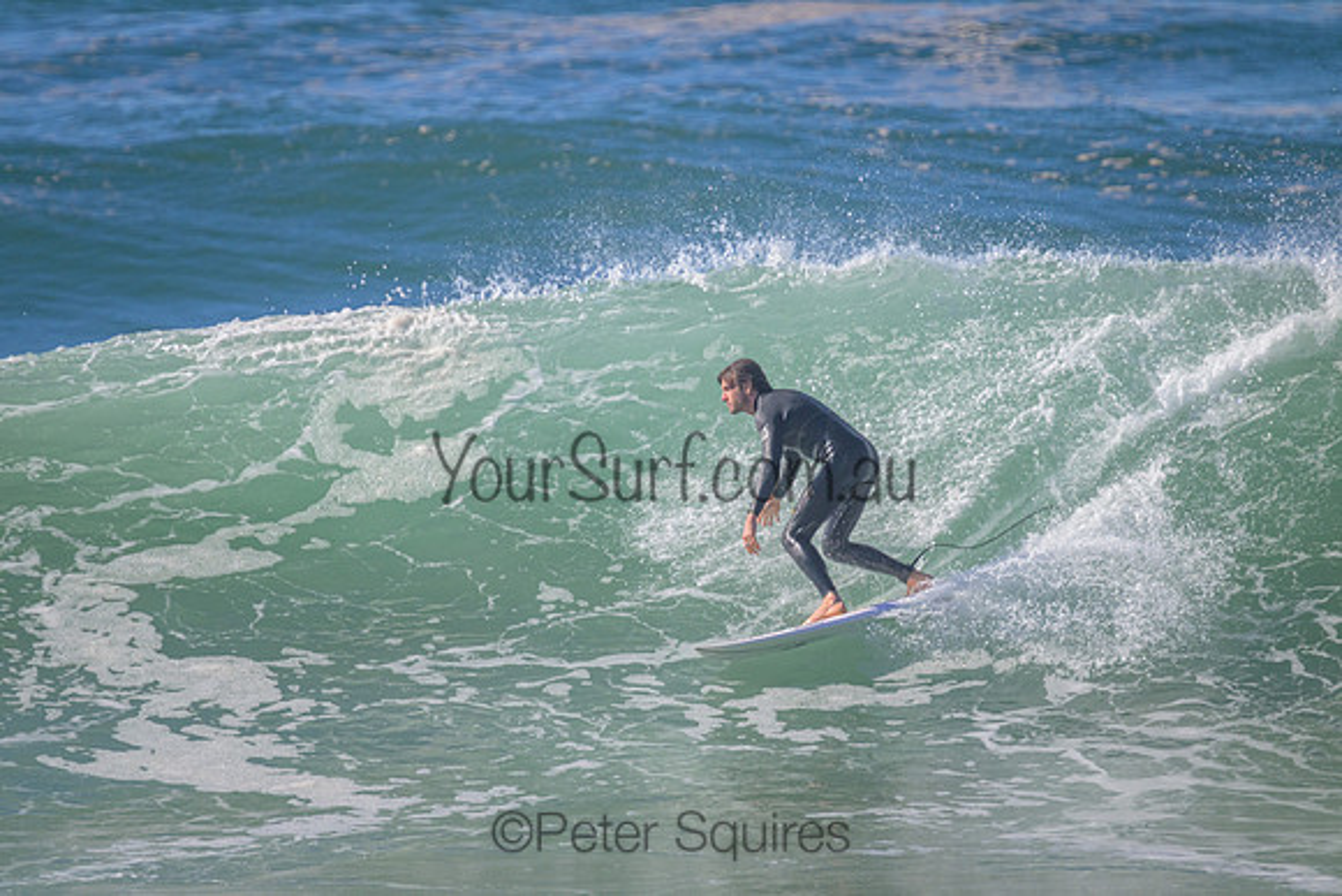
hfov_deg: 2.7
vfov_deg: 1.8
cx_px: 671
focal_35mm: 760
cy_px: 448
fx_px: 28336
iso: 1100
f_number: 11
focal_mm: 760
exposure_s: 1/2000
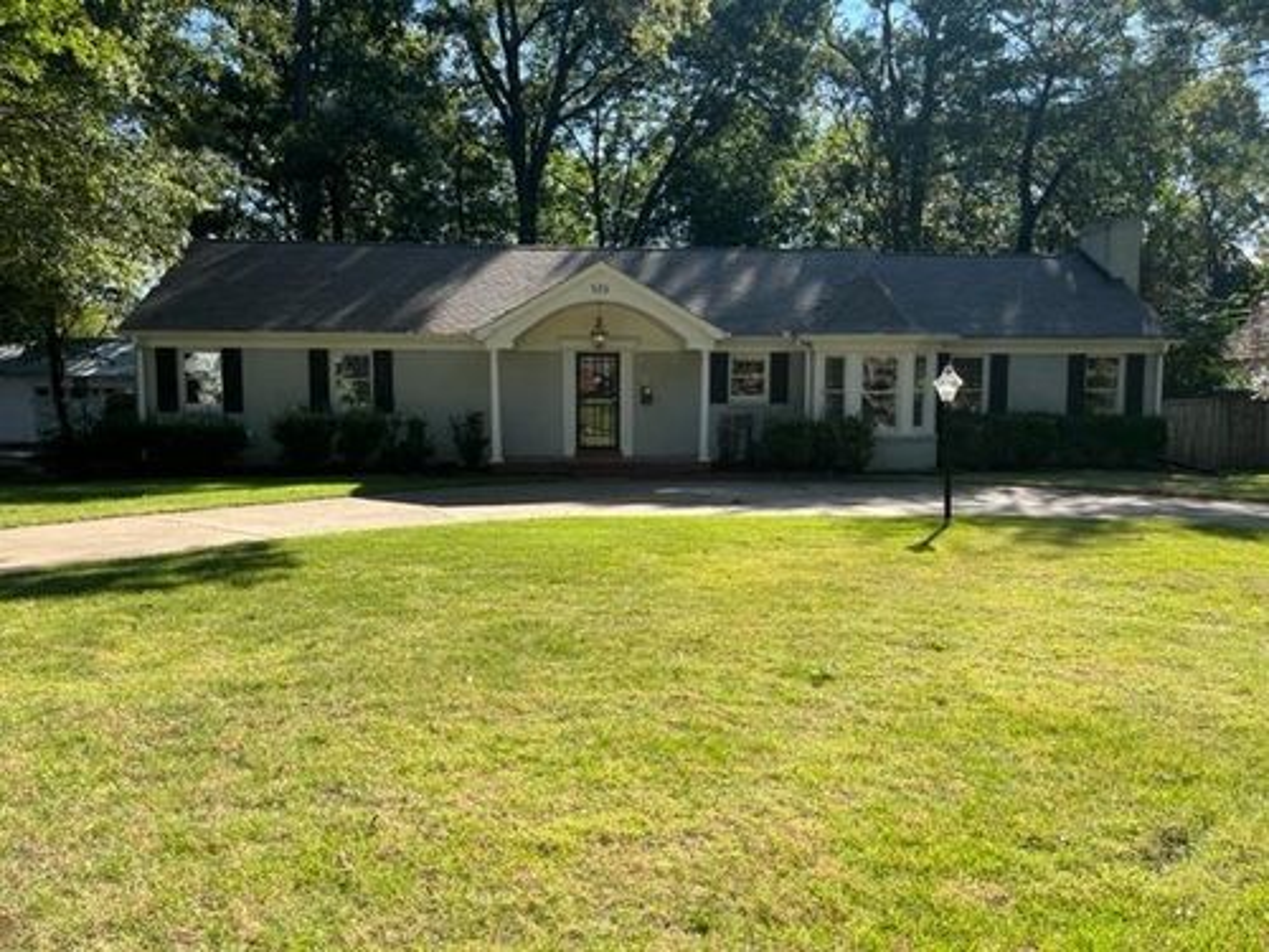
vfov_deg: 53.1
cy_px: 476
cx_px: 634
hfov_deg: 67.3
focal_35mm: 26
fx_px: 953
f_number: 1.6
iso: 50
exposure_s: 1/1106
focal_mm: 5.1
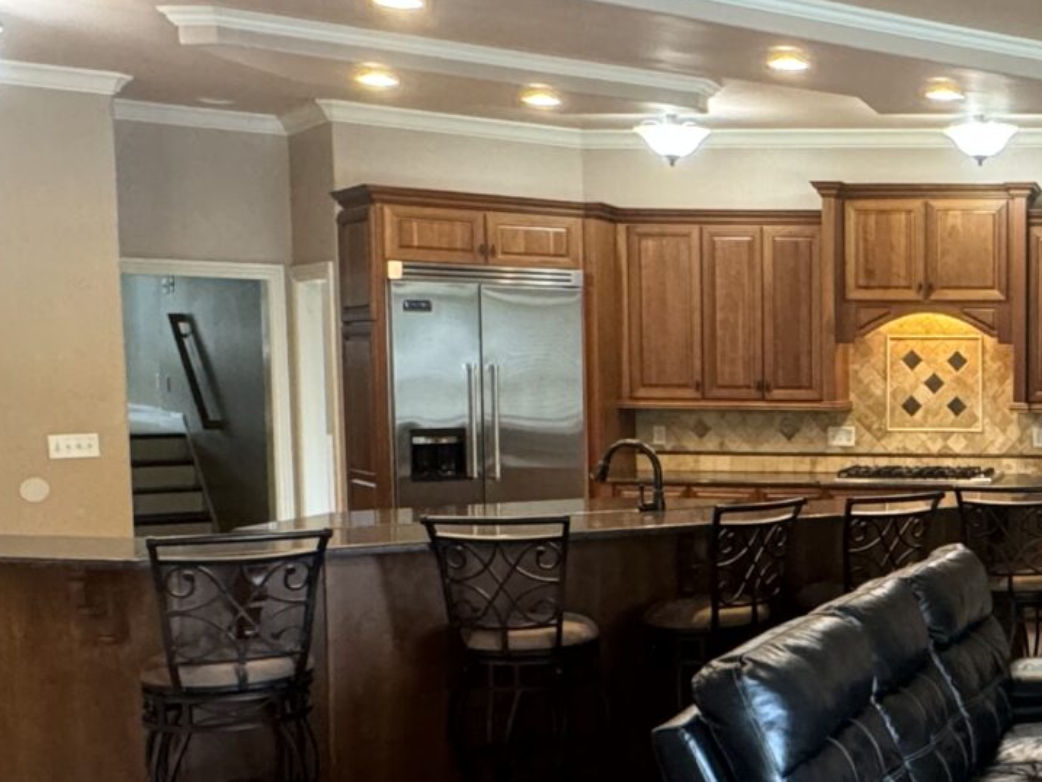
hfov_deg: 34.0
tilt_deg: -5.3
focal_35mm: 50
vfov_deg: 29.0
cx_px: 1099
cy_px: 483
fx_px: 1505
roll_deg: -1.1
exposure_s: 1/60
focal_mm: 2.22
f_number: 2.2
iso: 500
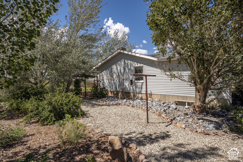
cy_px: 81
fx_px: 125
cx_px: 122
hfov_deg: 88.5
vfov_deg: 65.9
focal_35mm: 18
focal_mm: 18.5
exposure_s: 1/320
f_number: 13
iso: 250
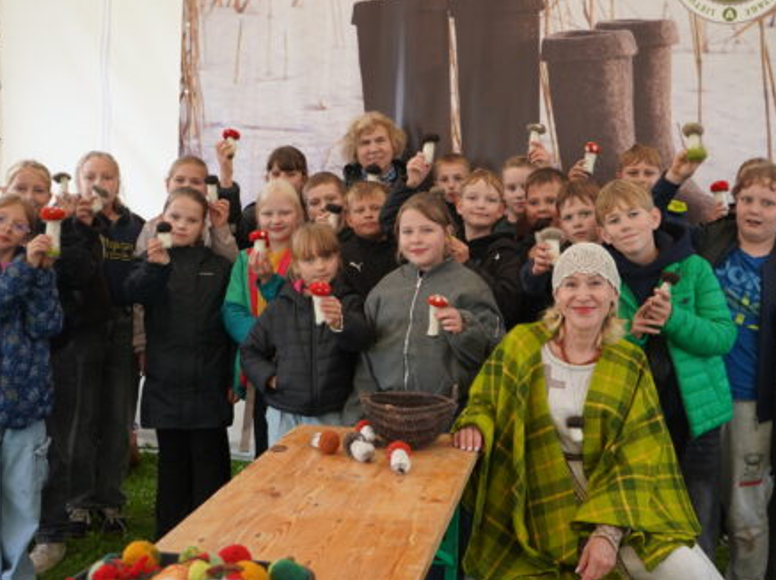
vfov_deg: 32.1
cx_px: 439
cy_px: 254
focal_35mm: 45
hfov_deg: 42.0
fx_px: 1008
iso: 320
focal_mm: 30
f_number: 4
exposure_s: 1/160
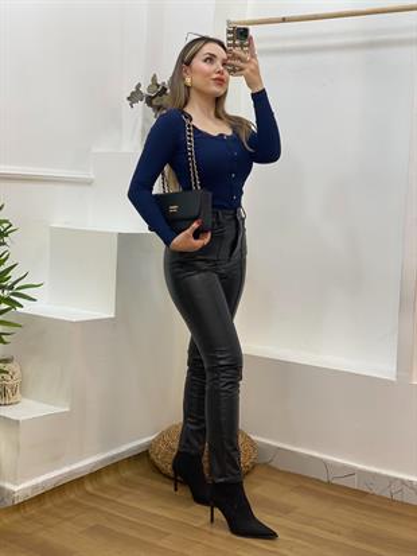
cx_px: 208
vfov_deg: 36.8
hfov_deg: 28.0
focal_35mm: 52
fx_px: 835
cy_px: 278
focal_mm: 6
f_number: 2
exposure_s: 1/100
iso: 80
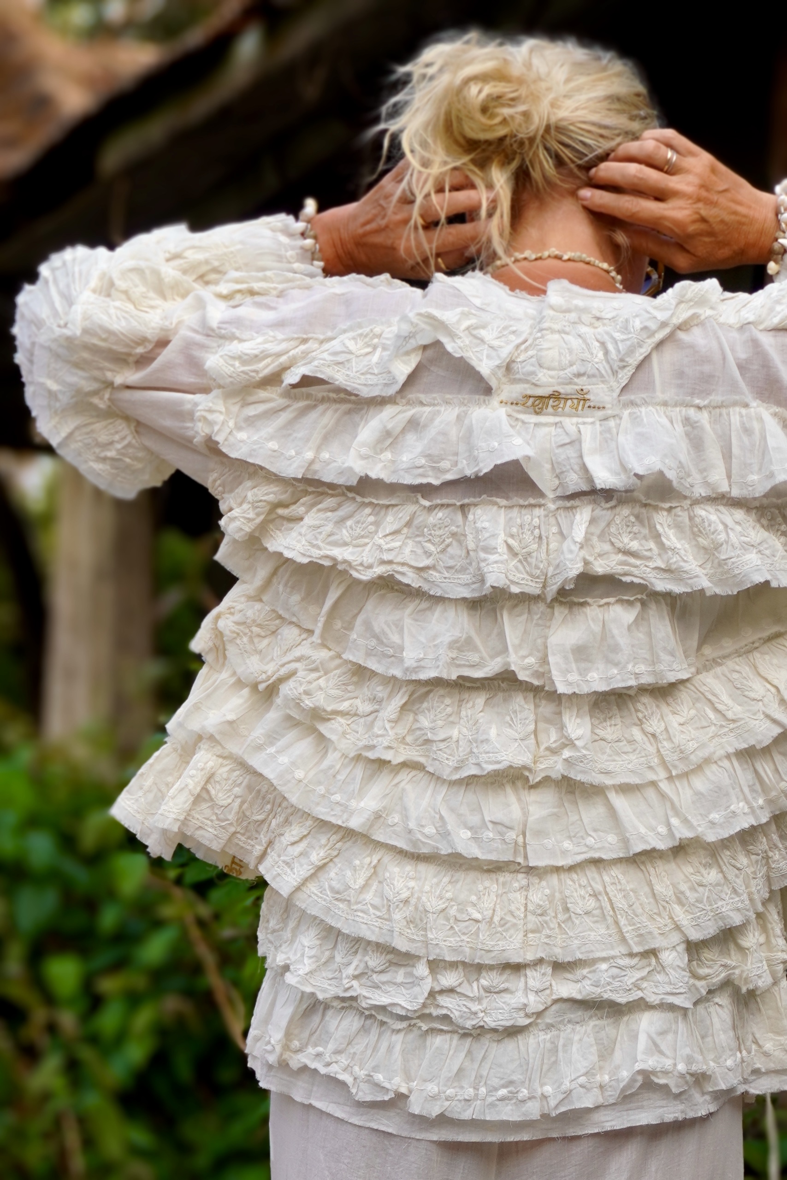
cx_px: 394
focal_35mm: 54
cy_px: 590
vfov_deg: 36.9
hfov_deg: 25.1
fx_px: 1770
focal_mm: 36
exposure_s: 1/200
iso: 100
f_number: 5.6
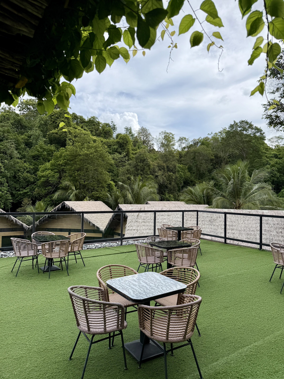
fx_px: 263
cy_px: 190
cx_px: 142
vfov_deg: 71.6
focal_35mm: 24
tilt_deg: +1.2
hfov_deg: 56.8
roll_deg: -1.2
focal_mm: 6.76
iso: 80
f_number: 1.78
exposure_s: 1/3759
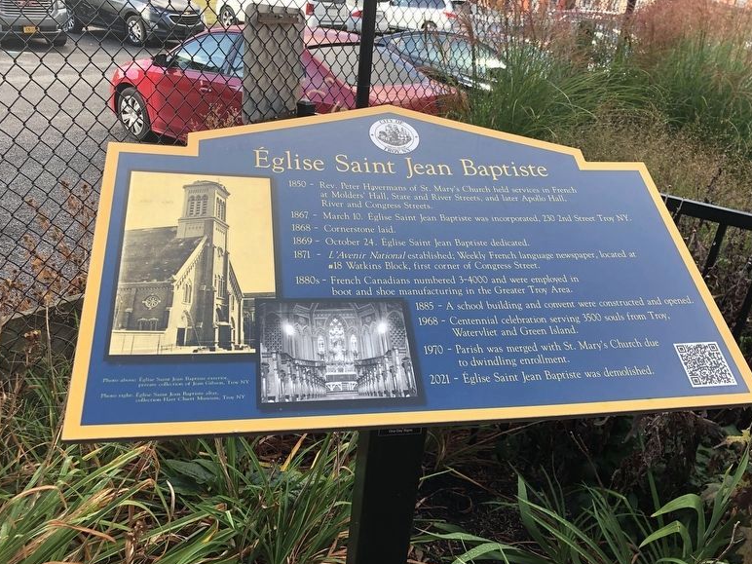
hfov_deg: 61.7
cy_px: 291
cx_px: 384
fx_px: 630
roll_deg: -4.8
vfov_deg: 48.2
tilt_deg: -25.8
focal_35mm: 29
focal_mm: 4
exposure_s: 1/320
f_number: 1.8
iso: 20
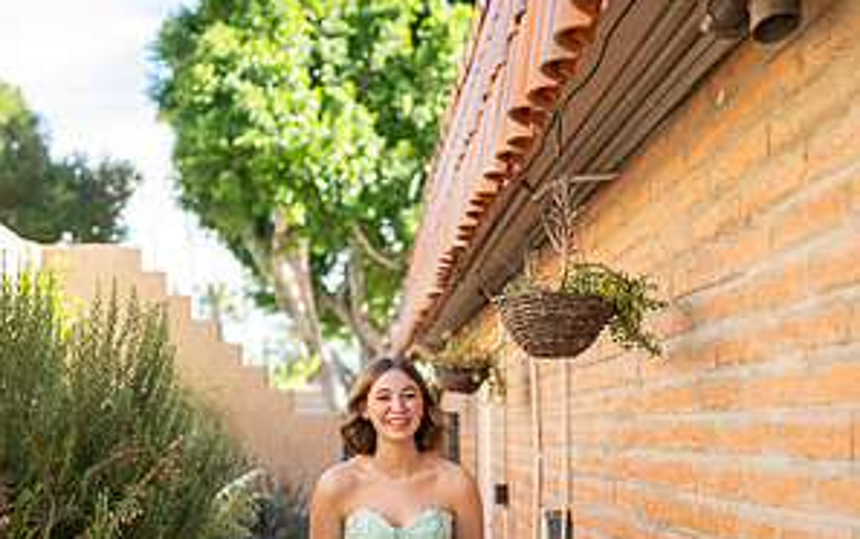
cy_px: 438
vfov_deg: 23.6
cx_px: 430
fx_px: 1266
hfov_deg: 37.5
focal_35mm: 54
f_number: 1.4
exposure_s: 1/4000
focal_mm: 35
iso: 400
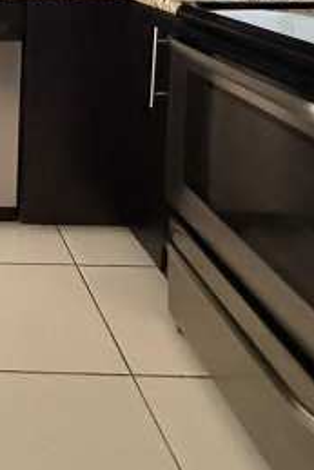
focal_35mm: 45
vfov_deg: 37.4
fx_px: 588
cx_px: -118
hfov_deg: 25.0
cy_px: -31
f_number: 2.2
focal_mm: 2.22
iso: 1250
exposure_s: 1/60
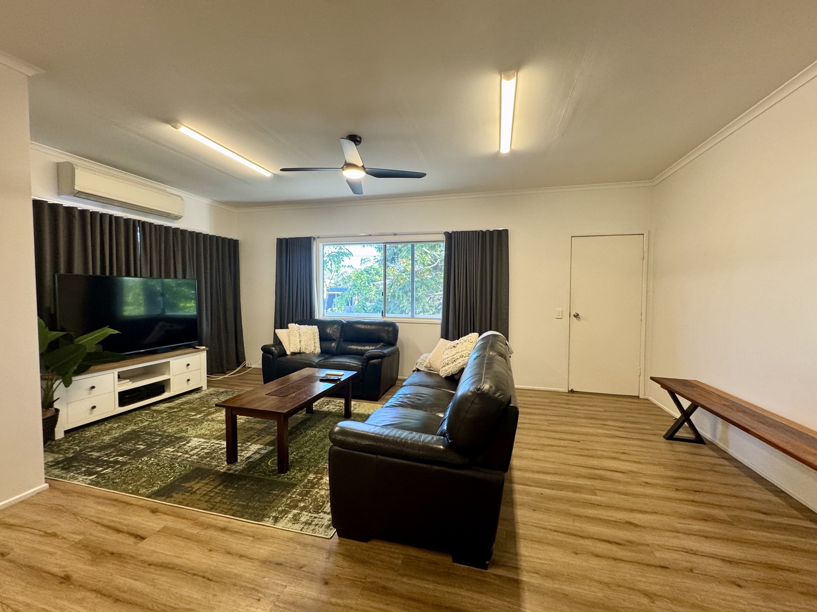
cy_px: 306
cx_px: 408
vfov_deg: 85.7
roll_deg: -0.1
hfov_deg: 102.1
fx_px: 330
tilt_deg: -0.4
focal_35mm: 14
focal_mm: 2.22
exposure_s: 1/100
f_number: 2.2
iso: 200
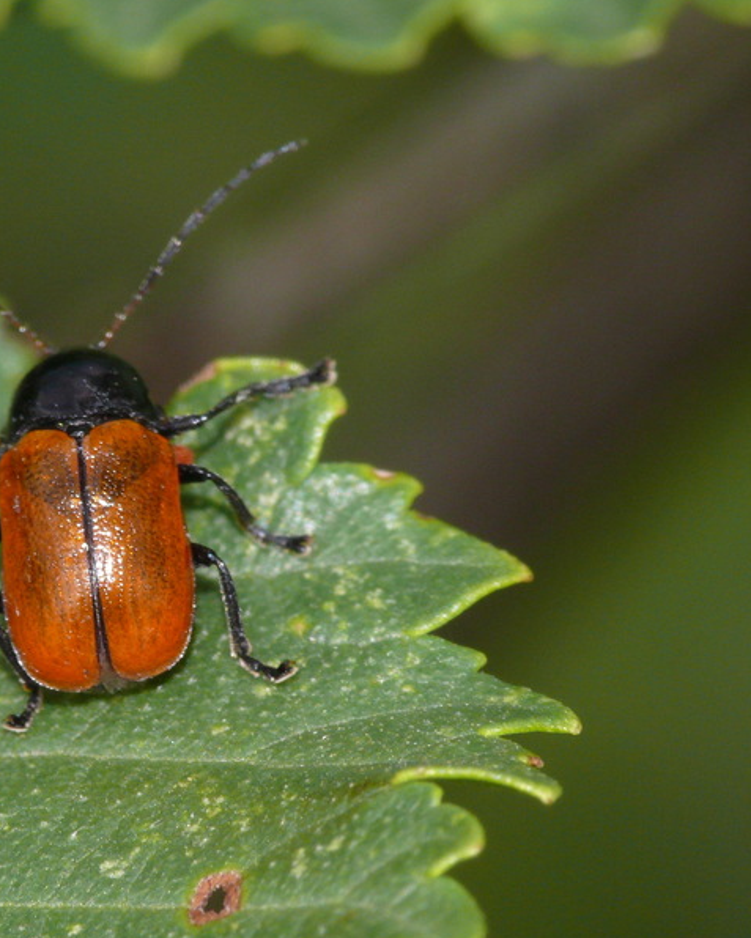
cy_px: 455
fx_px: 12416
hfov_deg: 3.5
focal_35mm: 447
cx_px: 91
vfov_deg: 4.3
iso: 200
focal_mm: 67.8
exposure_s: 1/200
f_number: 11
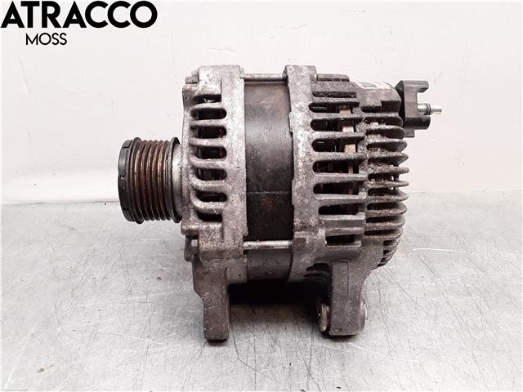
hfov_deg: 63.4
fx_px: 423
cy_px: 196
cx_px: 262
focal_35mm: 28
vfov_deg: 49.7
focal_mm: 2.91
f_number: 1.9
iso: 80
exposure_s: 1/50
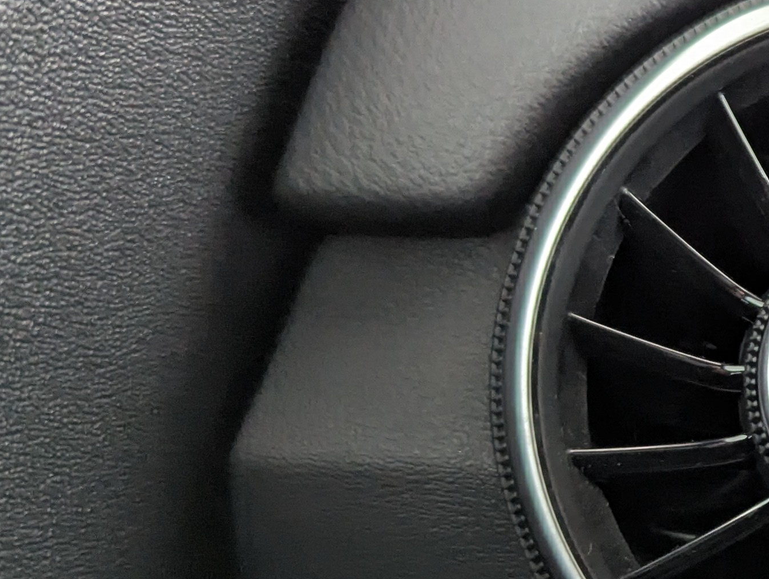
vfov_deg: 20.1
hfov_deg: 23.3
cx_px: 1022
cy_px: 425
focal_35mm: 73
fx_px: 1624
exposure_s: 1/138
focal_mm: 6.81
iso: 610
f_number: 1.85
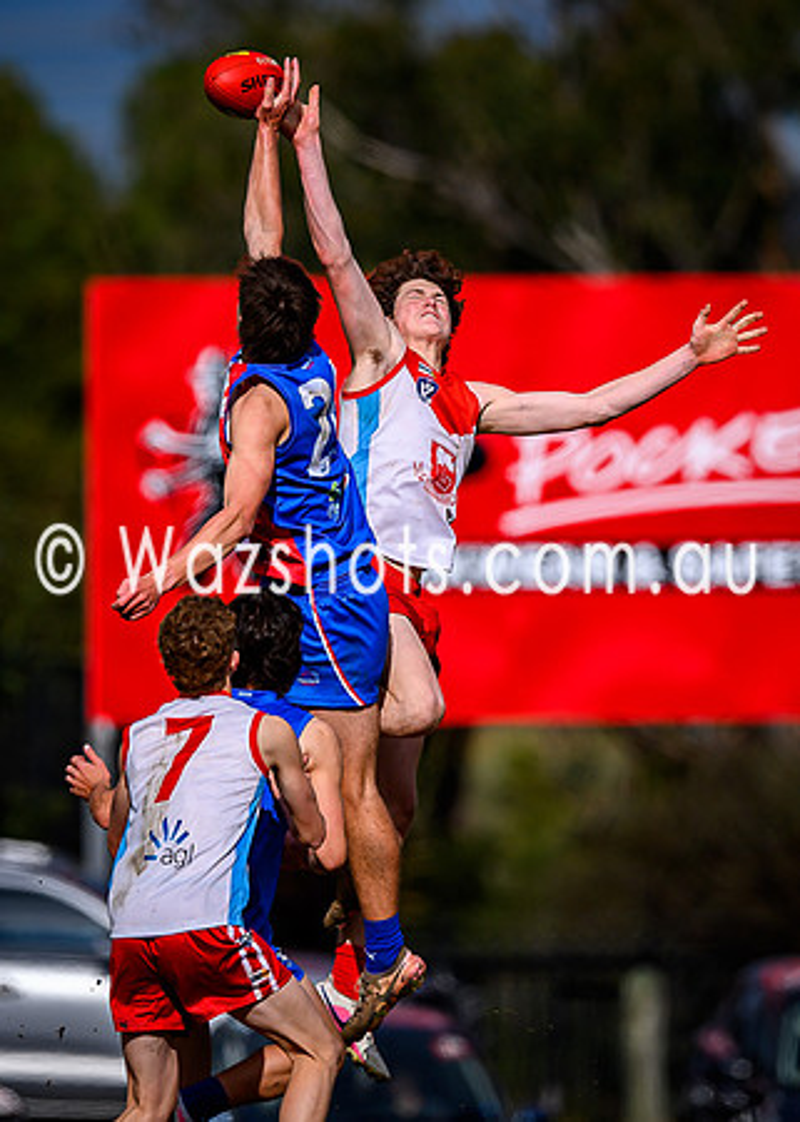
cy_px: 421
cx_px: 423
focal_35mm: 1016
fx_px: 32341
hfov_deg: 1.4
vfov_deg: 2.0
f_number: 4
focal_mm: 500
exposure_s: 1/2000
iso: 100
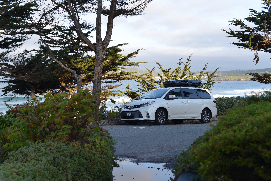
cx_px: 136
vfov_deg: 27.0
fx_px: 376
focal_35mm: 50
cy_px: 90
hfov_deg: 39.6
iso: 100
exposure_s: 1/125
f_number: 6.3
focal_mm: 50
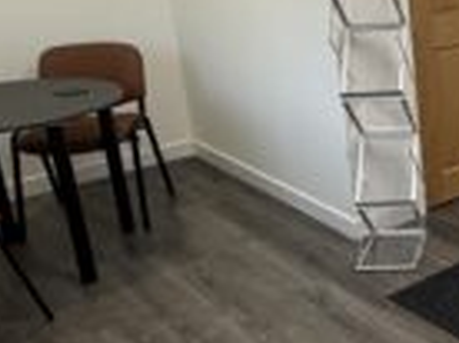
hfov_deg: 26.7
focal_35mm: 61
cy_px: 147
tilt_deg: -18.2
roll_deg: +0.9
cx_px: 599
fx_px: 807
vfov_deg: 23.9
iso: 250
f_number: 2.2
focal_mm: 2.22
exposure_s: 1/100
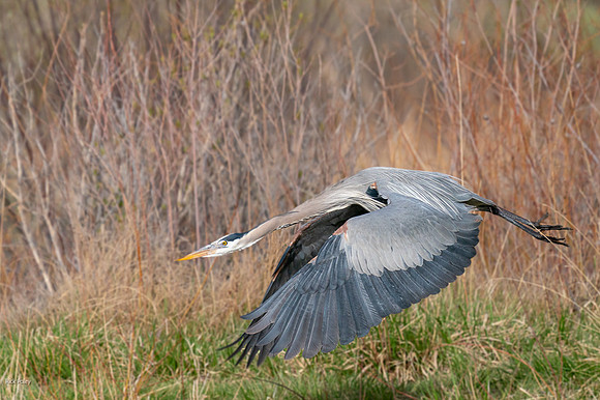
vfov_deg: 1.2
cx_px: 300
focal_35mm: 1168
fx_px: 19459
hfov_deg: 1.8
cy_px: 122
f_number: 9
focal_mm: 840
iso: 1250
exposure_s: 1/2500
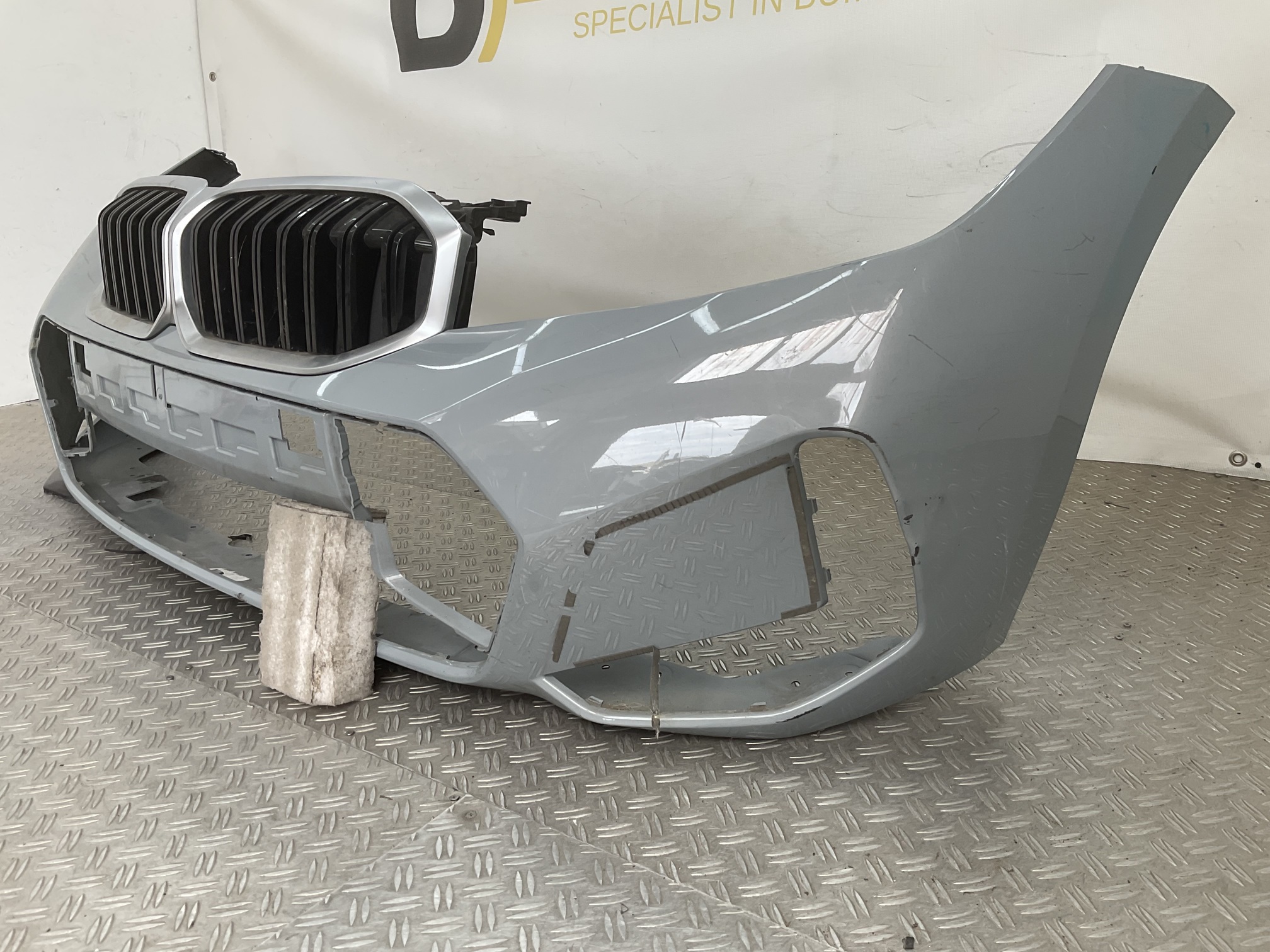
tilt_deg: -18.8
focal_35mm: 29
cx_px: 635
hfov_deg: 61.7
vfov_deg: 48.2
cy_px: 476
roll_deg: +2.8
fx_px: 1064
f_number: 1.8
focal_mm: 3
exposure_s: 1/186
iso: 16
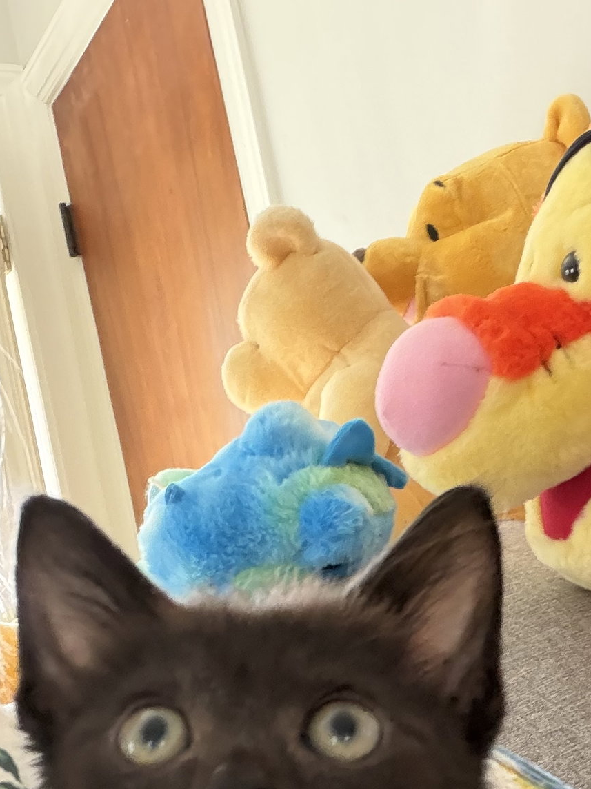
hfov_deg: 25.8
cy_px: 720
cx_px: 428
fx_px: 1275
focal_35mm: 56
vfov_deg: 32.5
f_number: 1.9
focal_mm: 2.71
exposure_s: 1/60
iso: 320
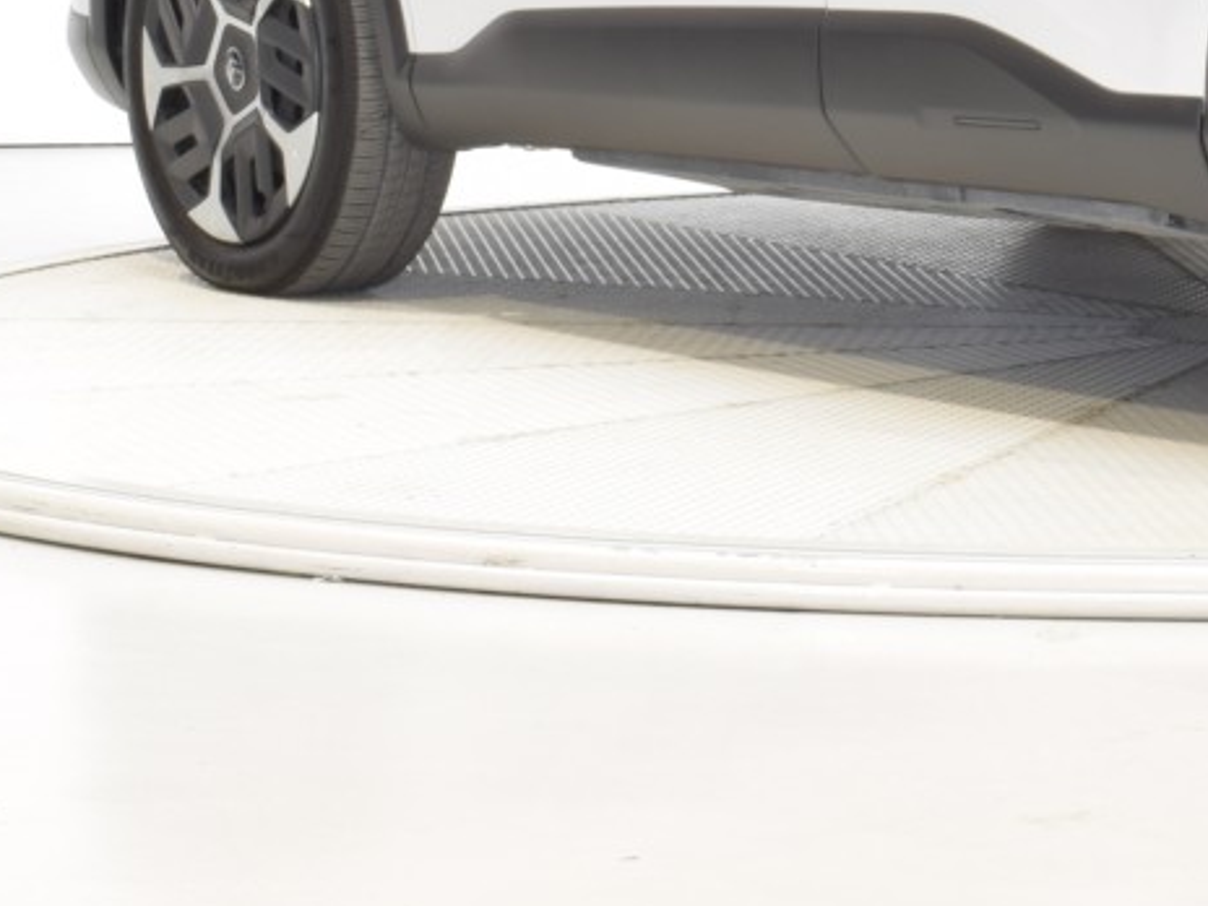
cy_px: -297
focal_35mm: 168
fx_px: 5863
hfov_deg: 11.6
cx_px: 1252
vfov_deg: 8.7
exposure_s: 2
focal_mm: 36
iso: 100
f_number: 22
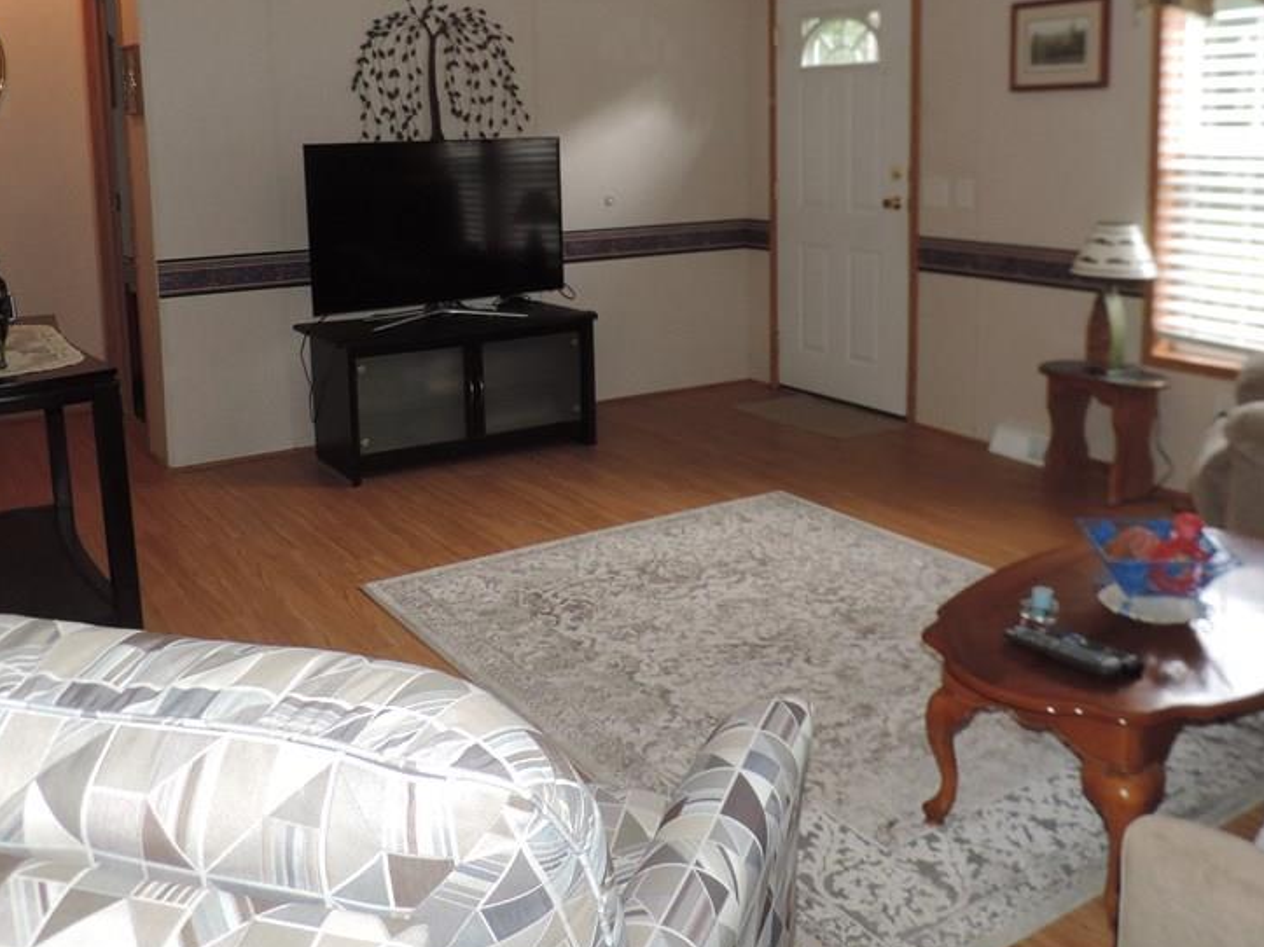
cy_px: 297
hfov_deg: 54.0
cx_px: 654
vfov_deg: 41.1
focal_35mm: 34
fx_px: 1241
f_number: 3
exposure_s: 1/30
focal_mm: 4.3
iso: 200
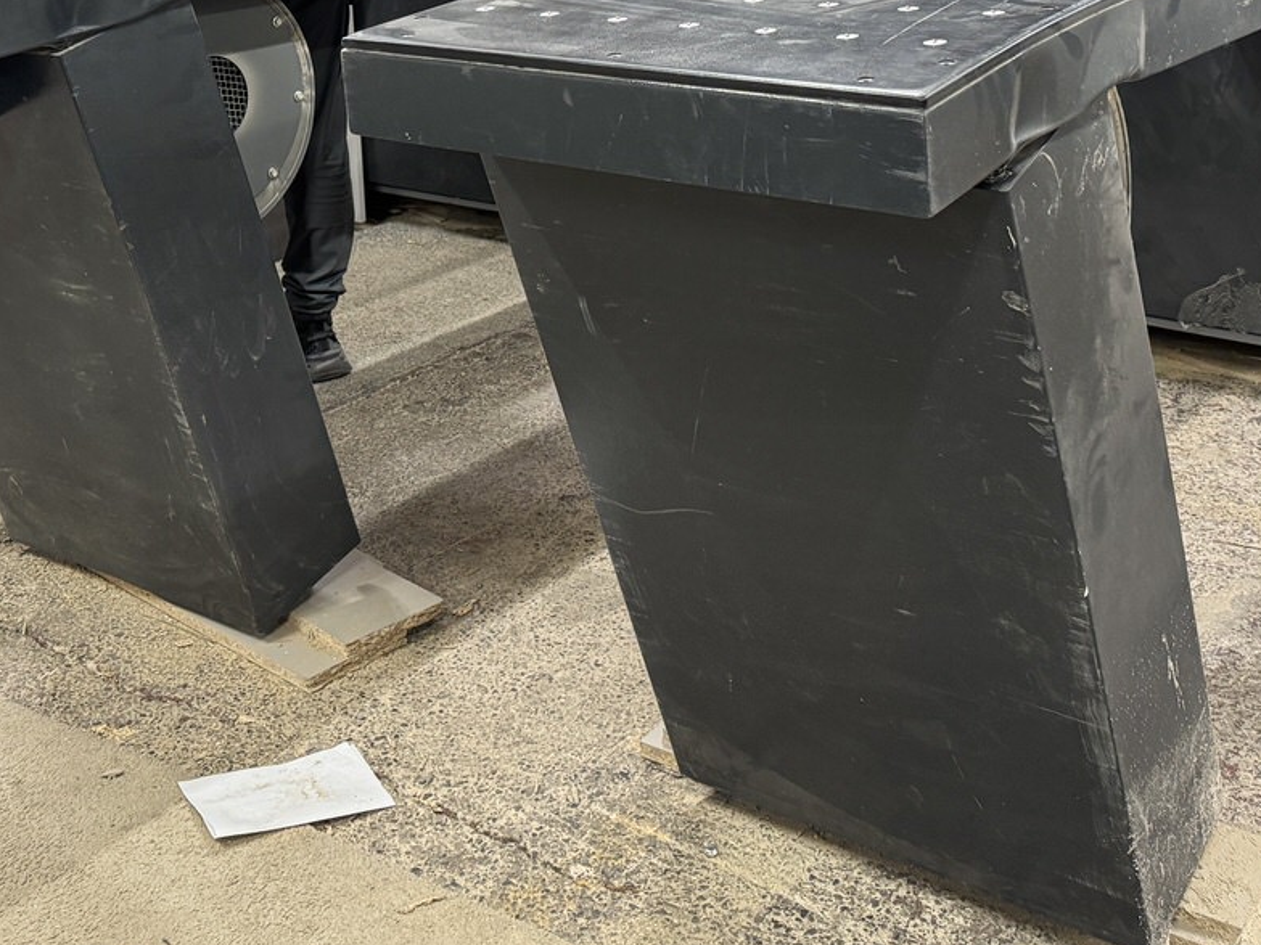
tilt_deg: -8.8
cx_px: 614
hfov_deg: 38.9
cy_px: 24
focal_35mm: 49
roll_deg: +2.6
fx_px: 1785
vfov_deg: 28.1
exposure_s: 1/50
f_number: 1.78
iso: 320
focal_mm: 6.76
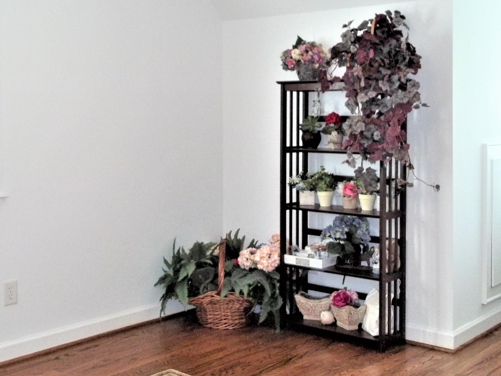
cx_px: 226
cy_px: 146
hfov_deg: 38.2
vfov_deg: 29.0
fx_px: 724
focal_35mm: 50
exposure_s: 1/60
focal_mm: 5.7
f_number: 2.9
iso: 160
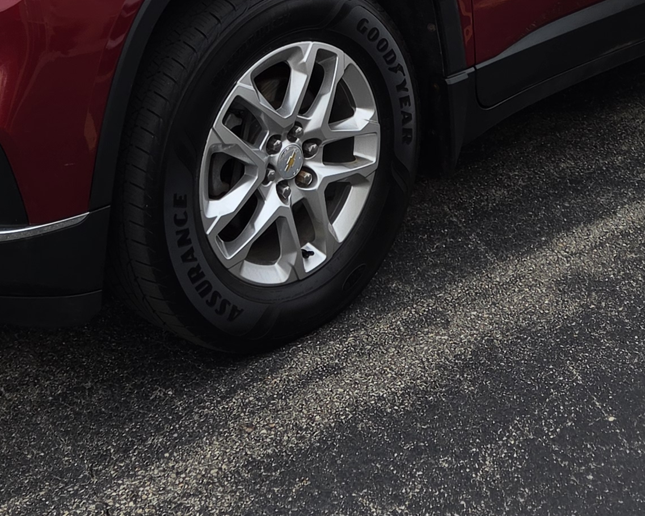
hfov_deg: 24.1
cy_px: -233
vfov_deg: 17.6
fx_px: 1508
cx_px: 385
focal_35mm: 79
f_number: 1.8
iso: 50
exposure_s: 1/180
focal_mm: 5.4
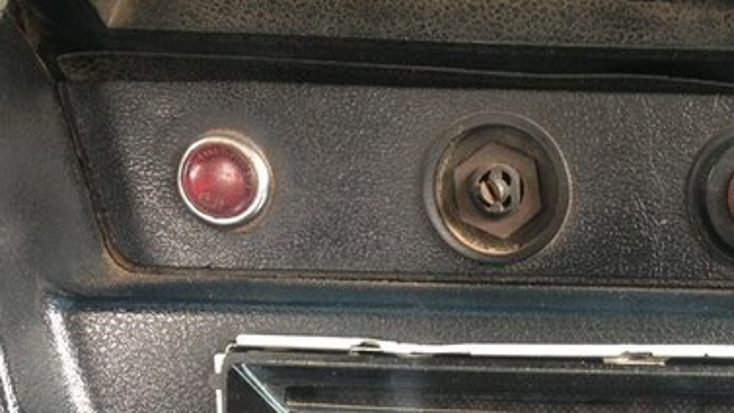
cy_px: 476
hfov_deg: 32.2
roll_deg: -4.2
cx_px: 607
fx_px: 1226
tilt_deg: -25.3
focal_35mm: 63
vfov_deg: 18.3
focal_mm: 4.12
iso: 50
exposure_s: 1/20
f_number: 2.4
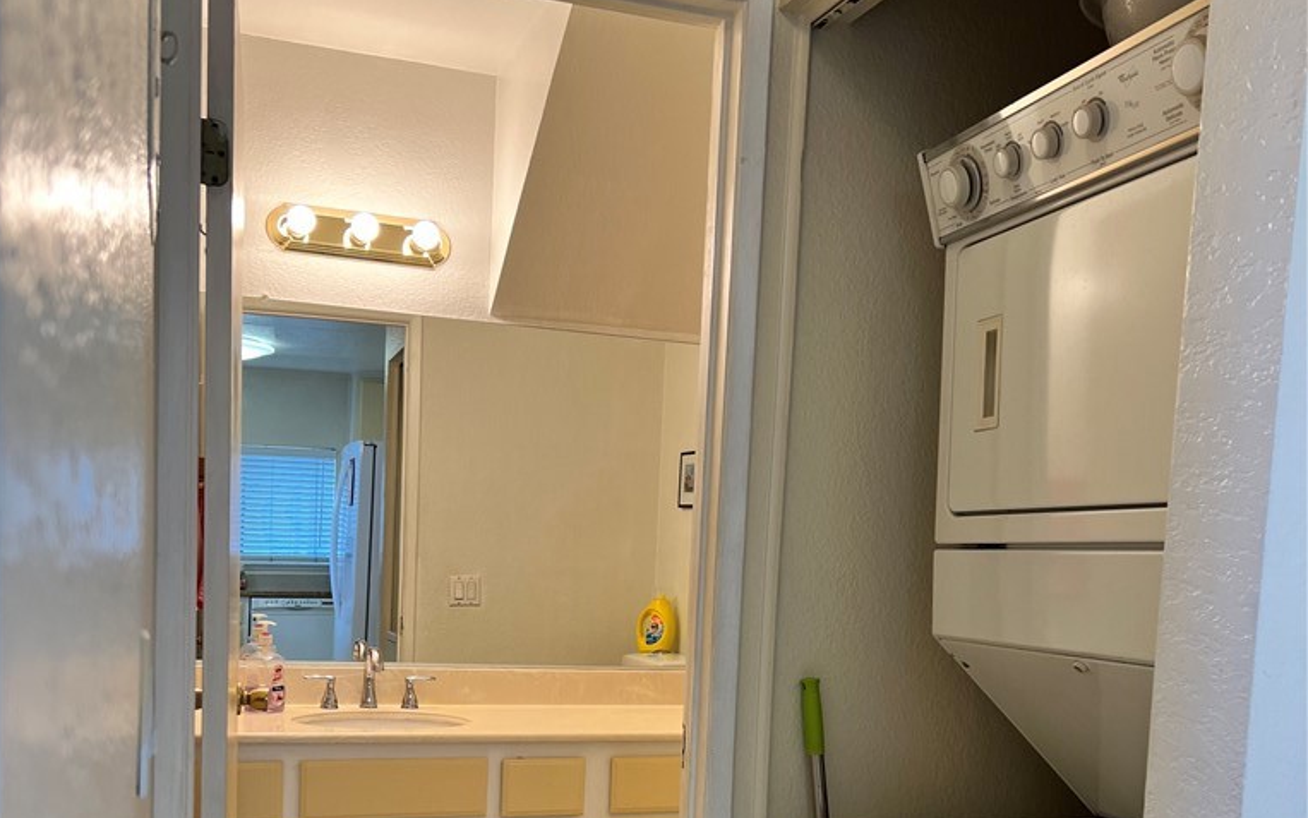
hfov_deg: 52.7
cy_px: 648
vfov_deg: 33.5
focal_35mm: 37
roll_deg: -2.8
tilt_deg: -4.3
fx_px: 1319
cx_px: 651
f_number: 1.5
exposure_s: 1/120
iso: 64
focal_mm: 5.7
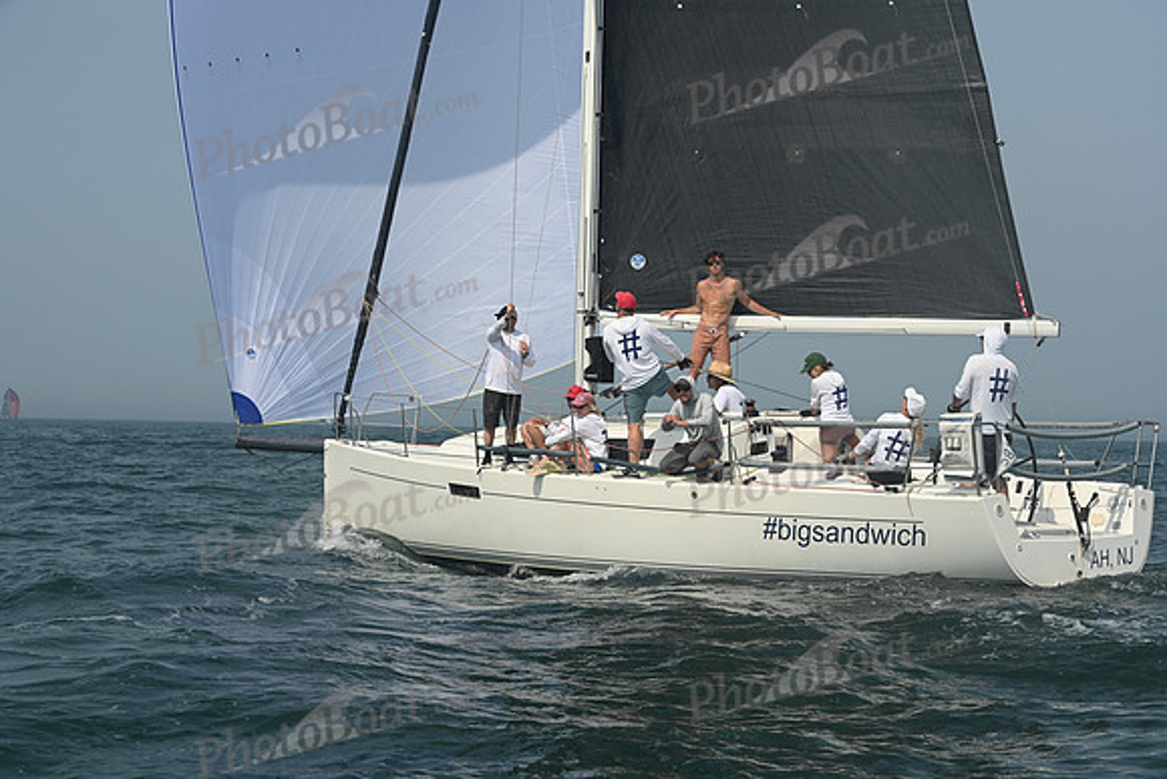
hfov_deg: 28.8
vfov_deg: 19.5
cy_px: 390
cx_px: 584
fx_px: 2270
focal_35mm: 70
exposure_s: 1/1250
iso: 320
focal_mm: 70
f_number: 9
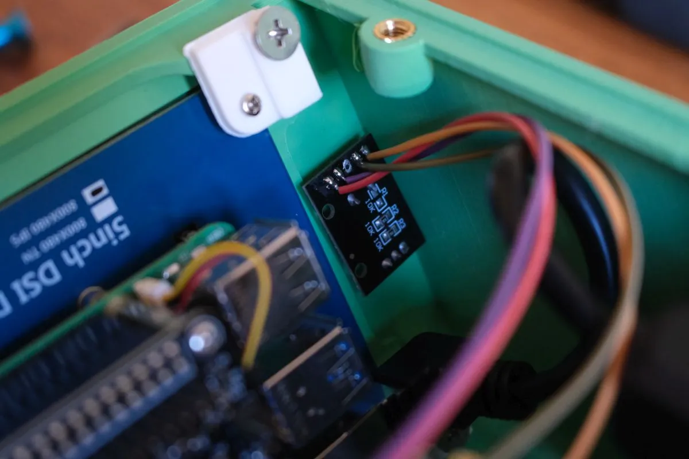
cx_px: 344
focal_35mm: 56
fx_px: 1072
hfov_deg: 35.6
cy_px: 230
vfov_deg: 24.2
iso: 6400
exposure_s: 1/125
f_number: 5
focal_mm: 37
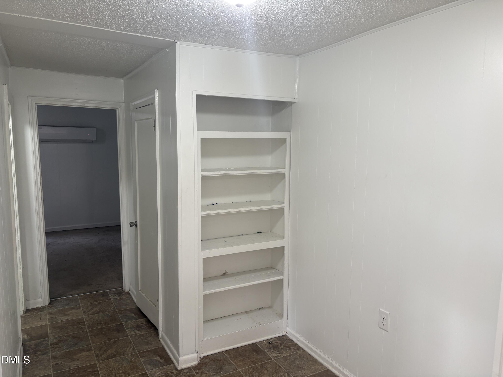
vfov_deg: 53.1
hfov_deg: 67.3
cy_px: 188
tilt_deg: -7.5
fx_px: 378
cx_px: 252
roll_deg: +0.1
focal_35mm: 26
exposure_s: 1/60
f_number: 1.6
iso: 100
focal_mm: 5.96
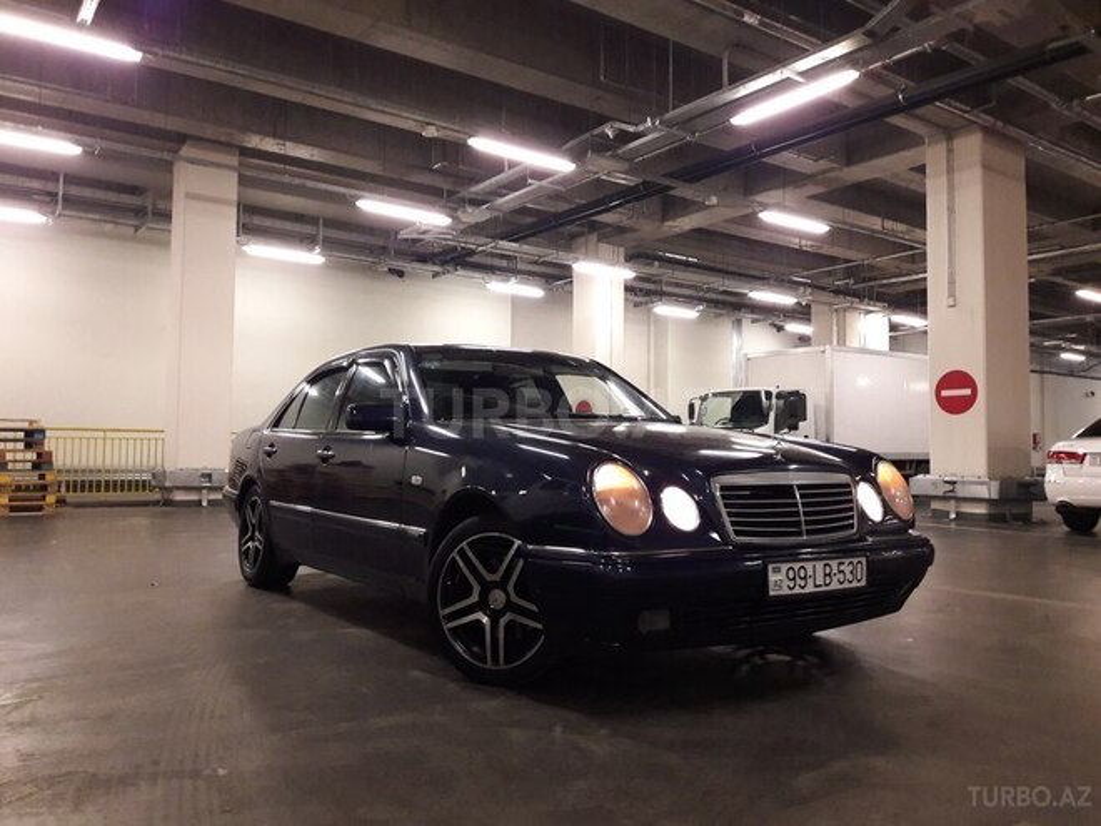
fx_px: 891
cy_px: 413
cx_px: 550
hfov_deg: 63.4
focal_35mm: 28
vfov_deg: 49.7
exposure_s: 1/25
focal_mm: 3.7
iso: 200
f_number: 1.9
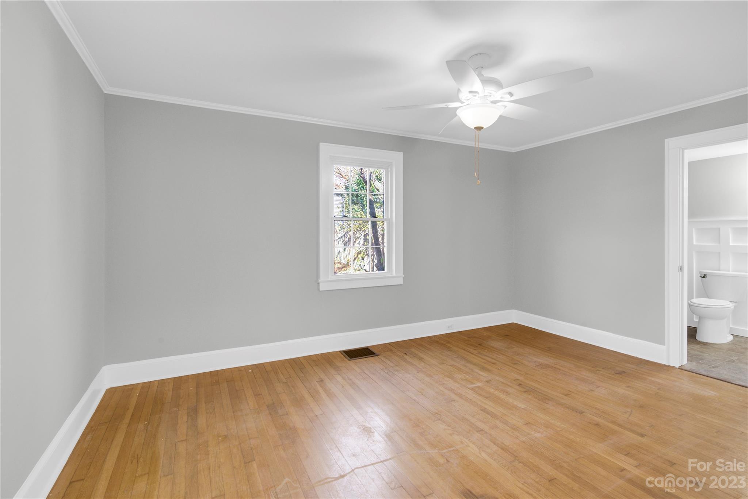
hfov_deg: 96.7
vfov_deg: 73.8
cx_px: 374
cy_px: 250
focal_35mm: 16
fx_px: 333
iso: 640
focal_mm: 16
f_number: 11
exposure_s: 1/6
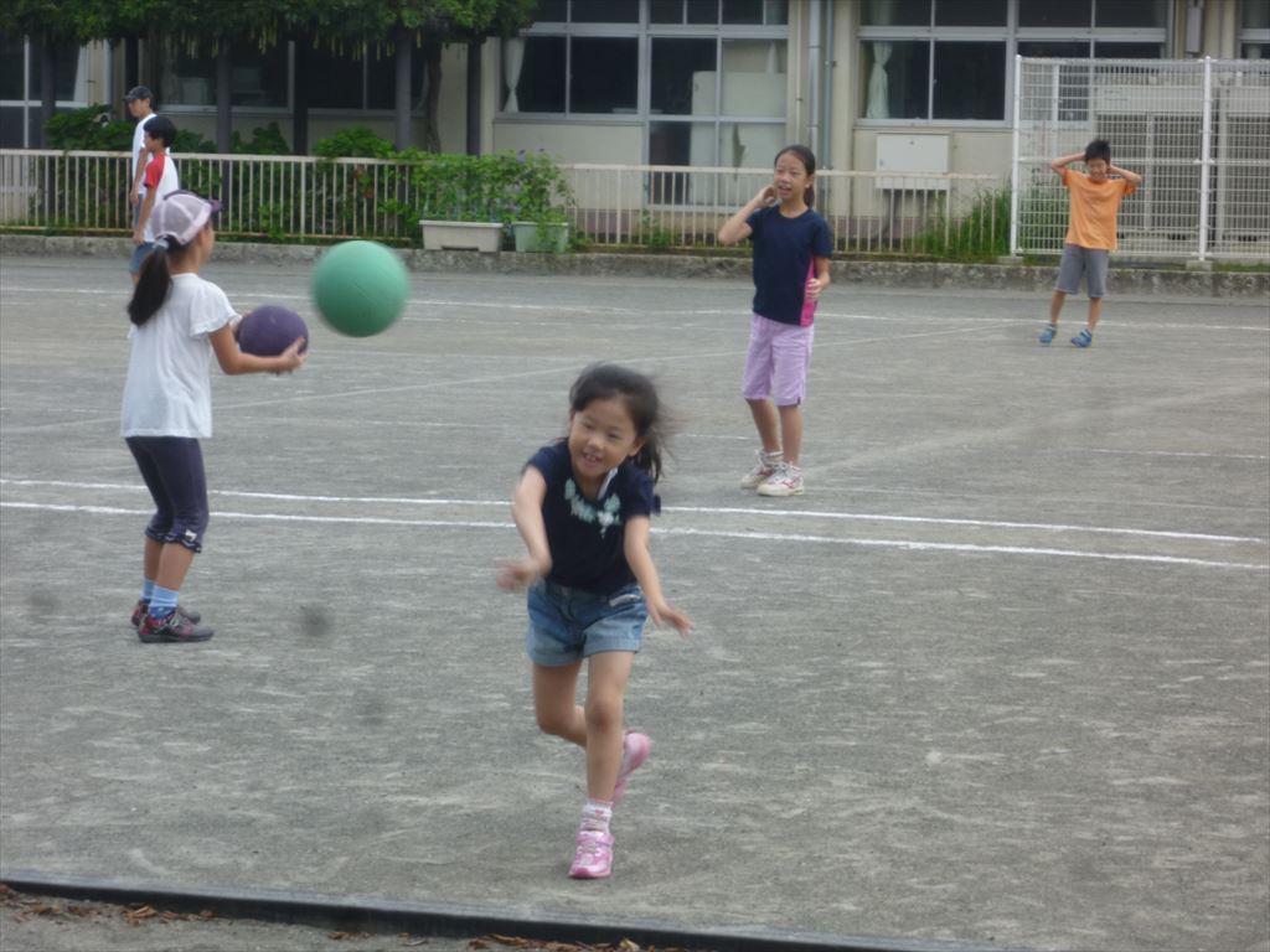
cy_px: 476
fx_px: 4843
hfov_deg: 14.9
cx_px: 635
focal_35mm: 132
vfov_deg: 11.2
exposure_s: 1/125
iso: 100
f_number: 5.9
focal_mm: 22.5
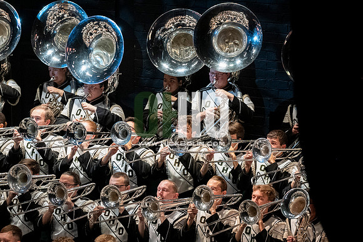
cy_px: 121
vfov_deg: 4.6
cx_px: 182
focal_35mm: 300
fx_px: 3023
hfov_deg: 6.9
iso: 4000
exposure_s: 1/500
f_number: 4
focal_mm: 200
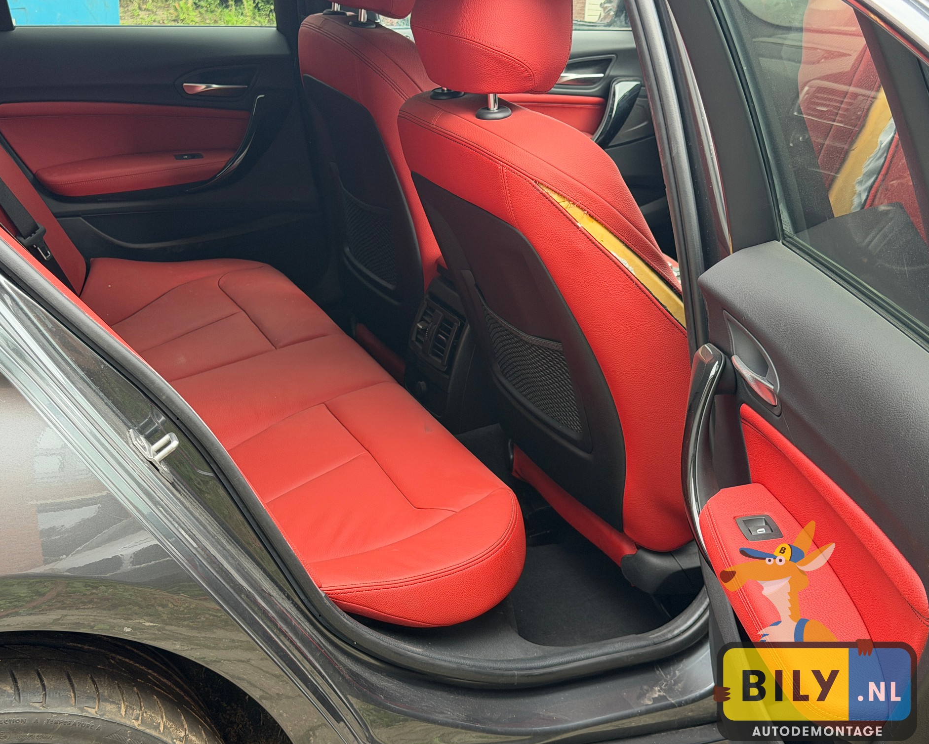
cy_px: 377
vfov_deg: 29.7
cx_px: 426
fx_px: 1402
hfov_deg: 36.6
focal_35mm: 51
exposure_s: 1/121
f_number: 1.78
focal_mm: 6.76
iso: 100
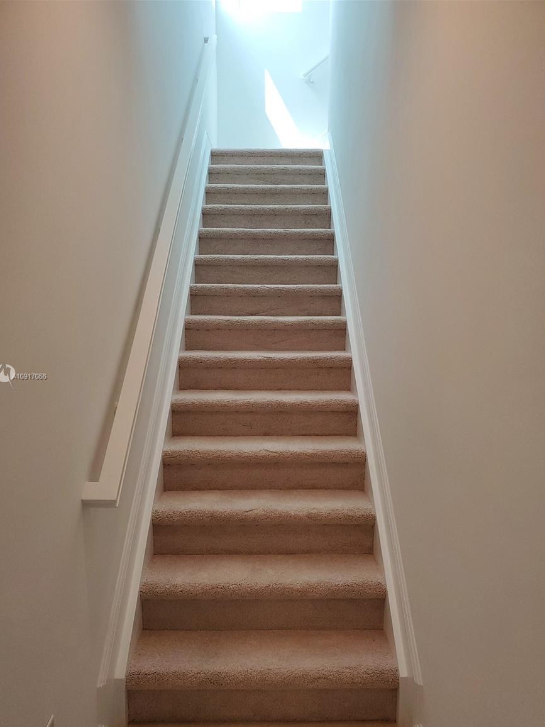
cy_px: 377
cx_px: 273
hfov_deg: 51.4
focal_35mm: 27
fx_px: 567
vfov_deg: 65.3
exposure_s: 1/120
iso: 100
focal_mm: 4.3
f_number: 2.4
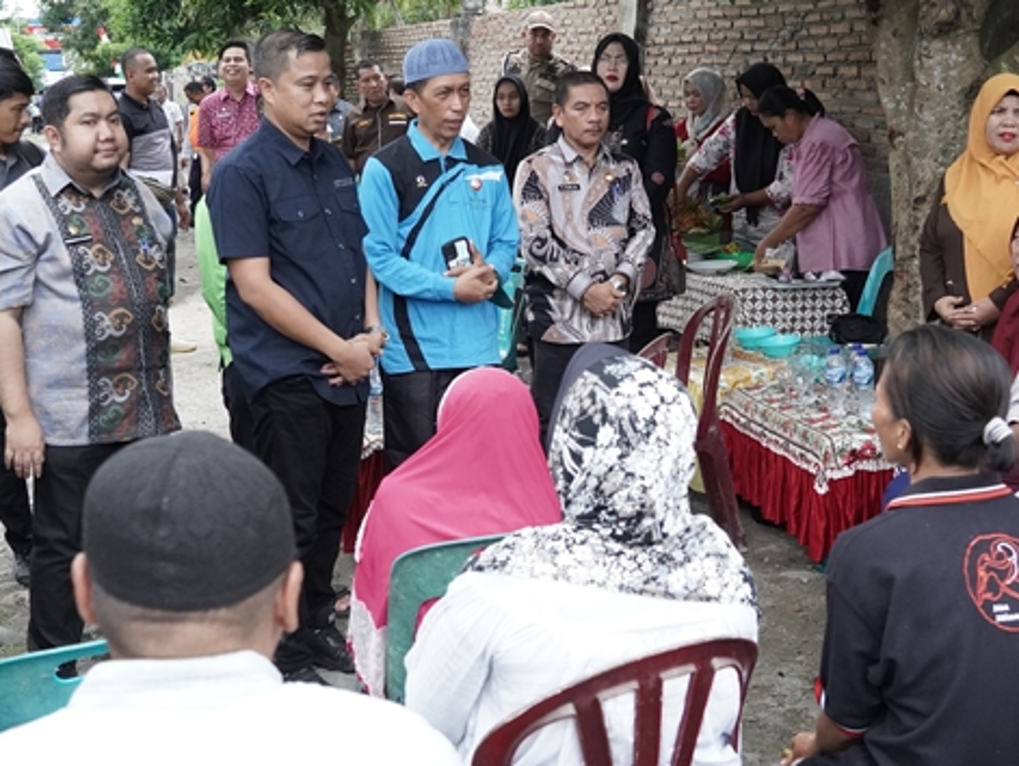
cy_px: 371
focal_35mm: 47
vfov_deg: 30.9
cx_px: 604
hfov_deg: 40.3
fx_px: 1385
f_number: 4
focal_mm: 24
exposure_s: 1/4000
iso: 3200
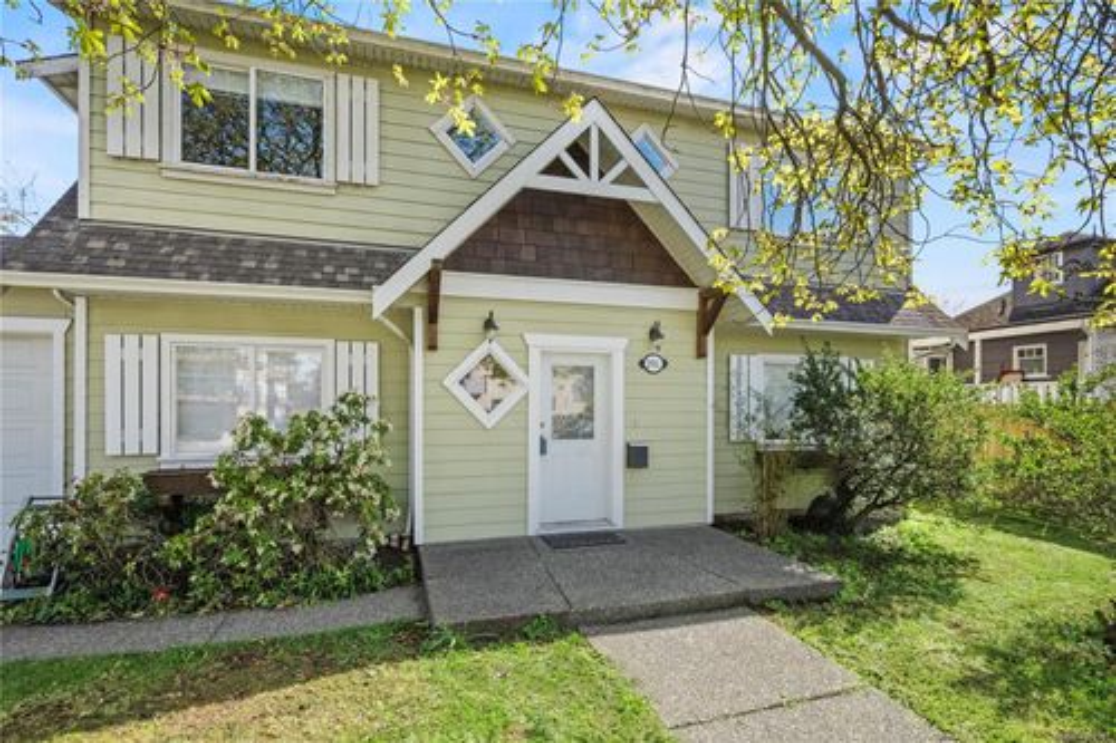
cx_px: 558
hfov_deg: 93.3
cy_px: 372
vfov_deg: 70.4
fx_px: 527
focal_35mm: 17
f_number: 7.1
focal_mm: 17
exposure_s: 1/200
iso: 1000
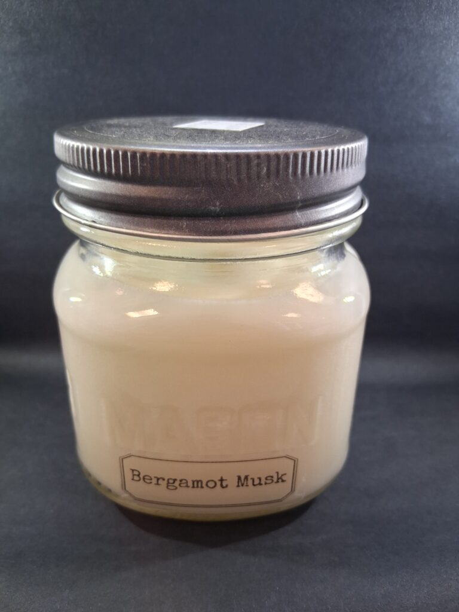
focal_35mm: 26
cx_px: 230
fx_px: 460
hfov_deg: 53.1
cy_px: 306
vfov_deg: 67.3
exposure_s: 1/60
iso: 320
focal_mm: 3.98
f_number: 1.8
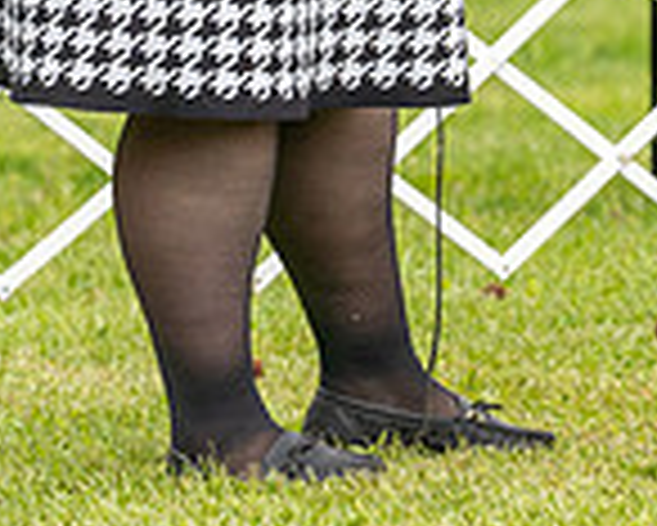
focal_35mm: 702
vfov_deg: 2.2
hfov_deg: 2.8
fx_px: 13659
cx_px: 736
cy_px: -175
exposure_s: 1/640
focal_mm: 162
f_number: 4.5
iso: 400
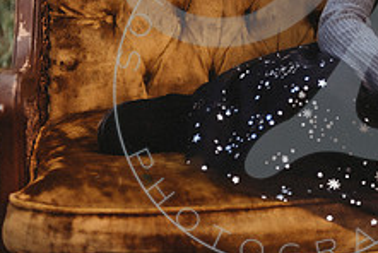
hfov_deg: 15.4
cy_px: -52
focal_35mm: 131
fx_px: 1377
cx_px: 375
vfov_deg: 10.3
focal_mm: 50
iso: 100
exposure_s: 1/400
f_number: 2.8
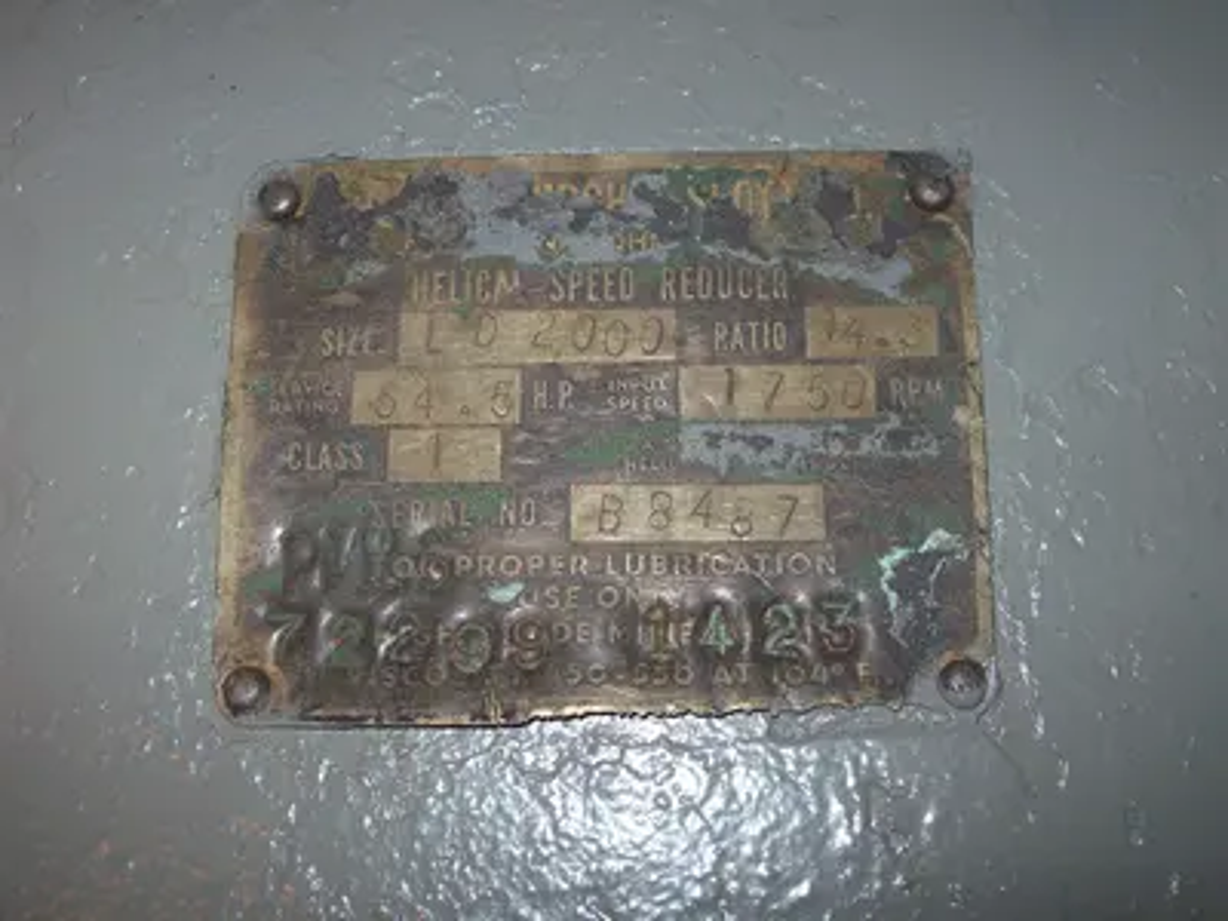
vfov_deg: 32.2
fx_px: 1596
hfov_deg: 42.1
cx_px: 614
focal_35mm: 45
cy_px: 460
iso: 80
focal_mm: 7.6
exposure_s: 1/73.6
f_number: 3
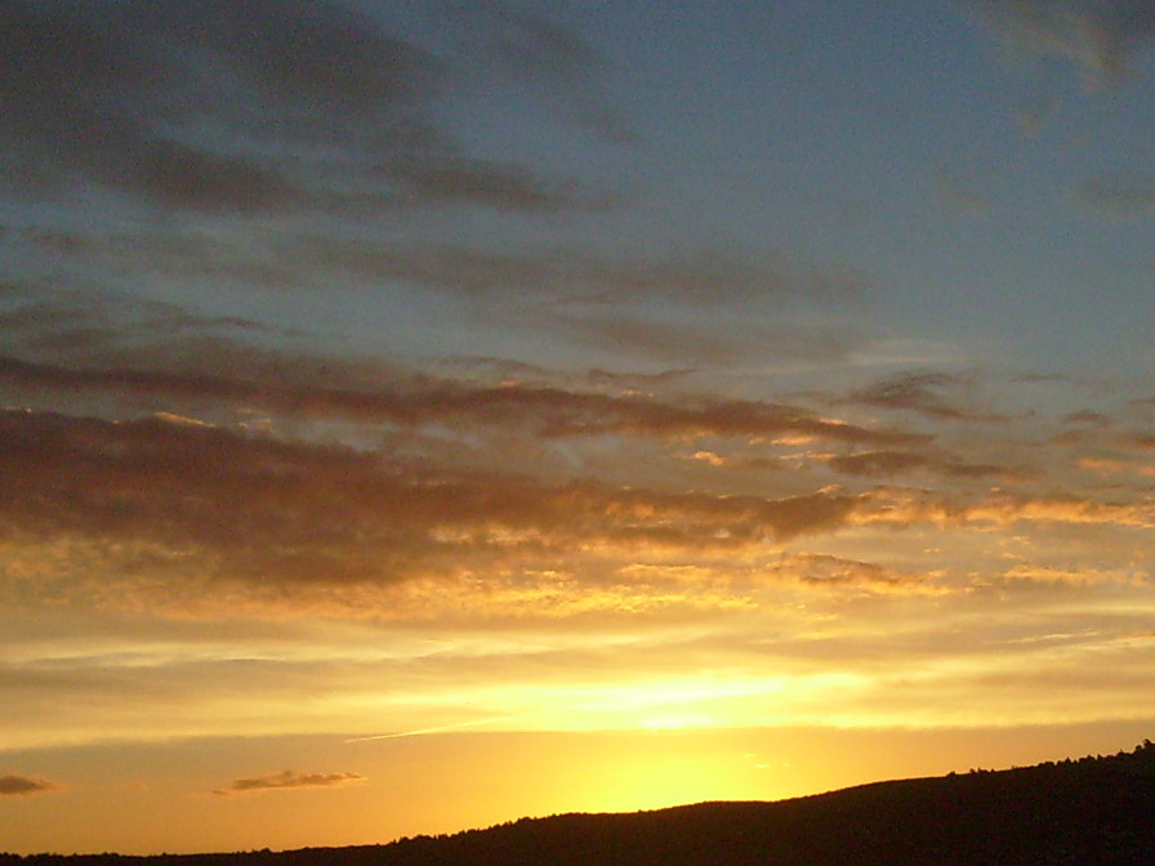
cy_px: 727
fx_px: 2669
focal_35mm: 80
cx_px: 785
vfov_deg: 18.2
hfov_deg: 24.3
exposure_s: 1/250
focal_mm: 5.8
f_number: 7.1
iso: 80
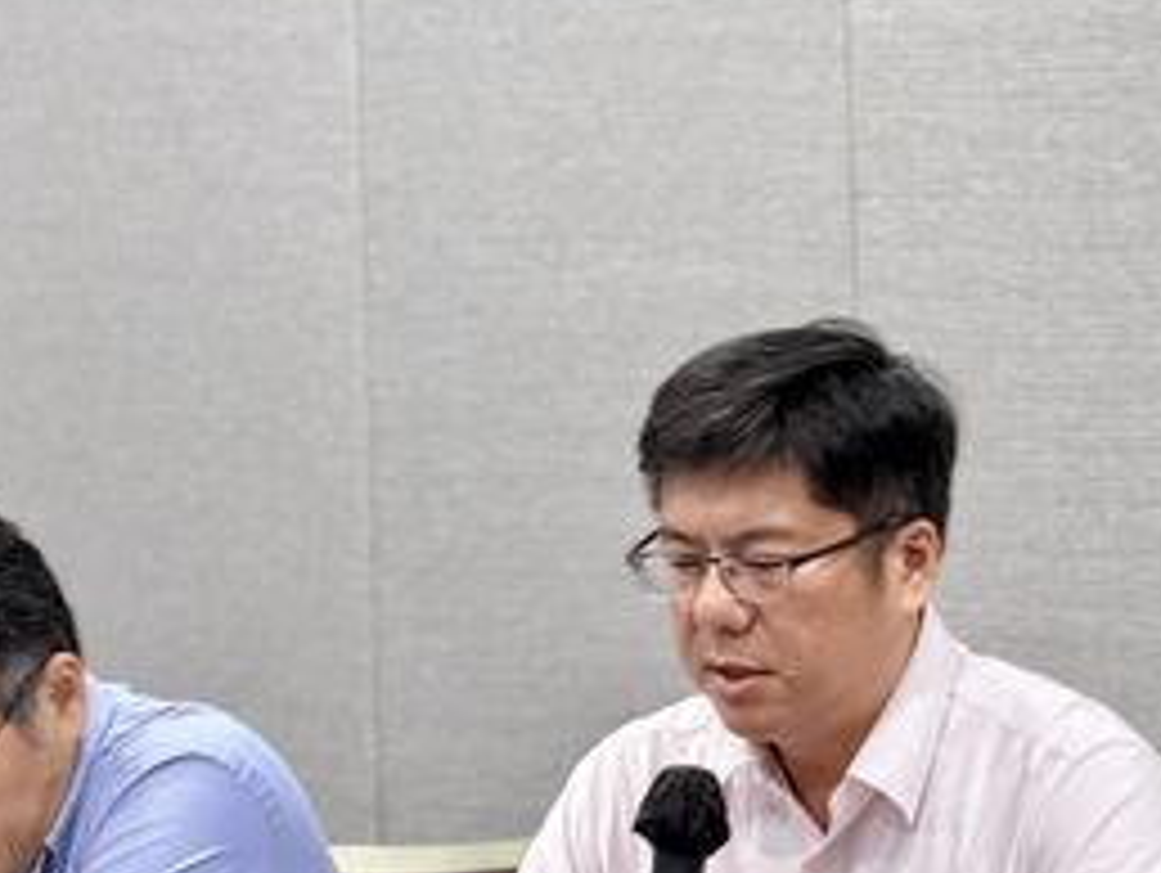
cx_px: 729
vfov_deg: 9.6
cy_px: 612
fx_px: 5203
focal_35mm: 155
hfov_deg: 12.7
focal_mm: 16.89
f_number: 2.8
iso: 250
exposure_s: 1/60
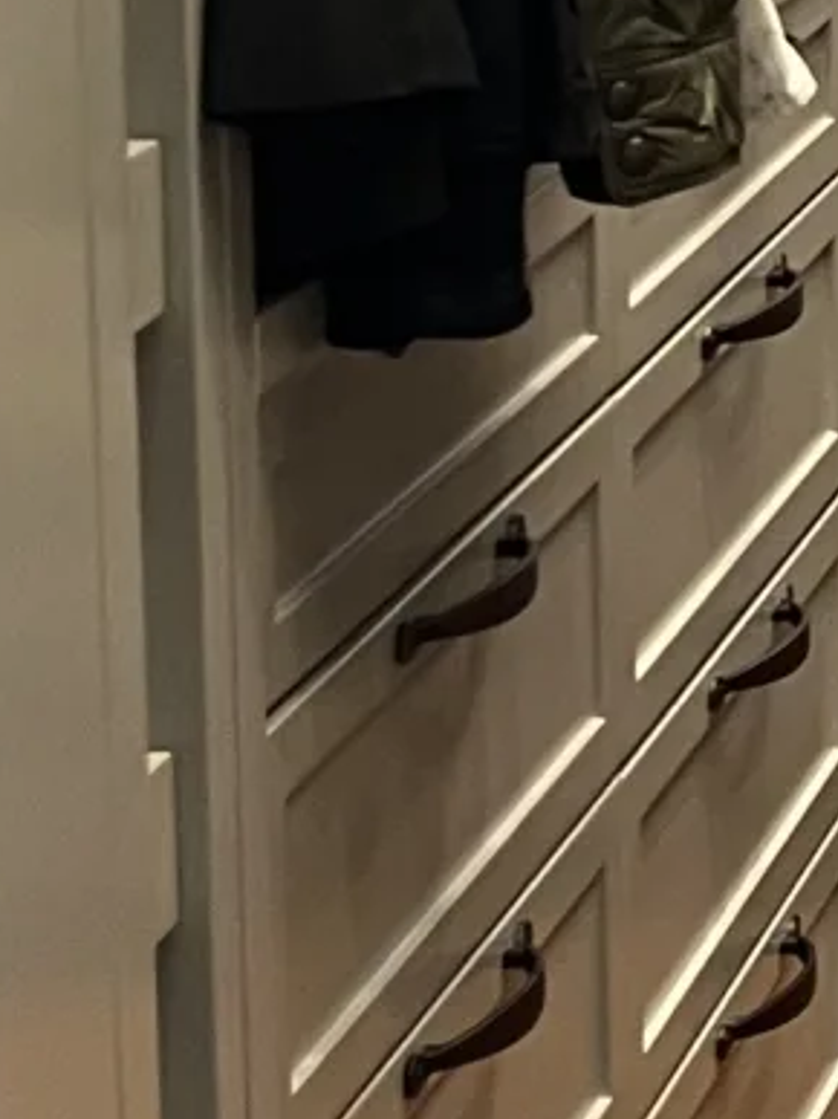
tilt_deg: -3.2
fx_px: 5555
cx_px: 2219
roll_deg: +0.9
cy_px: -578
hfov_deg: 7.8
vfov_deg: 11.0
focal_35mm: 172
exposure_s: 1/60
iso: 100
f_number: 1.5
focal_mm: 5.7
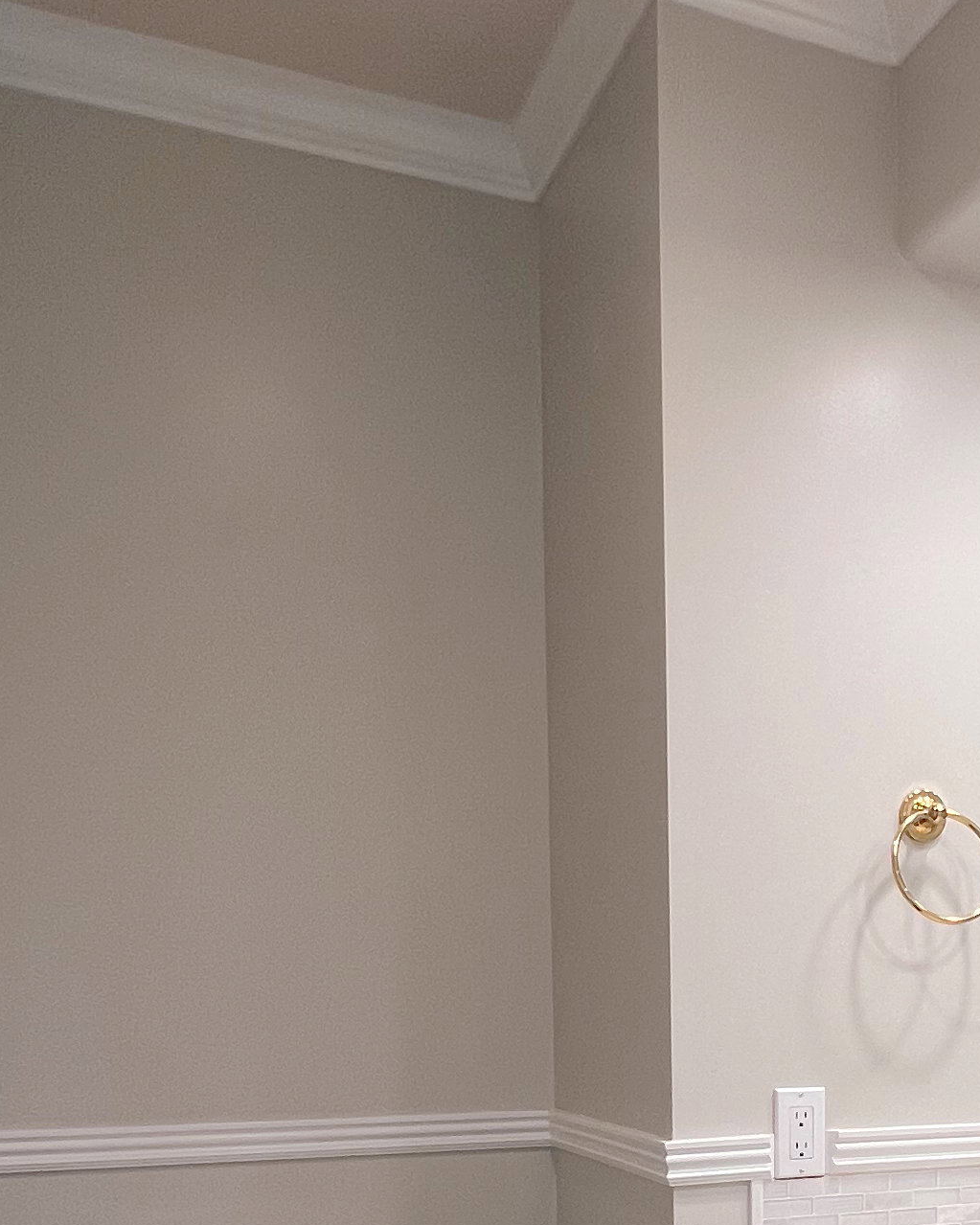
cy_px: 1116
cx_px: 877
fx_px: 1450
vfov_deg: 41.9
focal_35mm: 40
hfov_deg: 35.2
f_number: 1.8
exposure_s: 1/120
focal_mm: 1.57
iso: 100
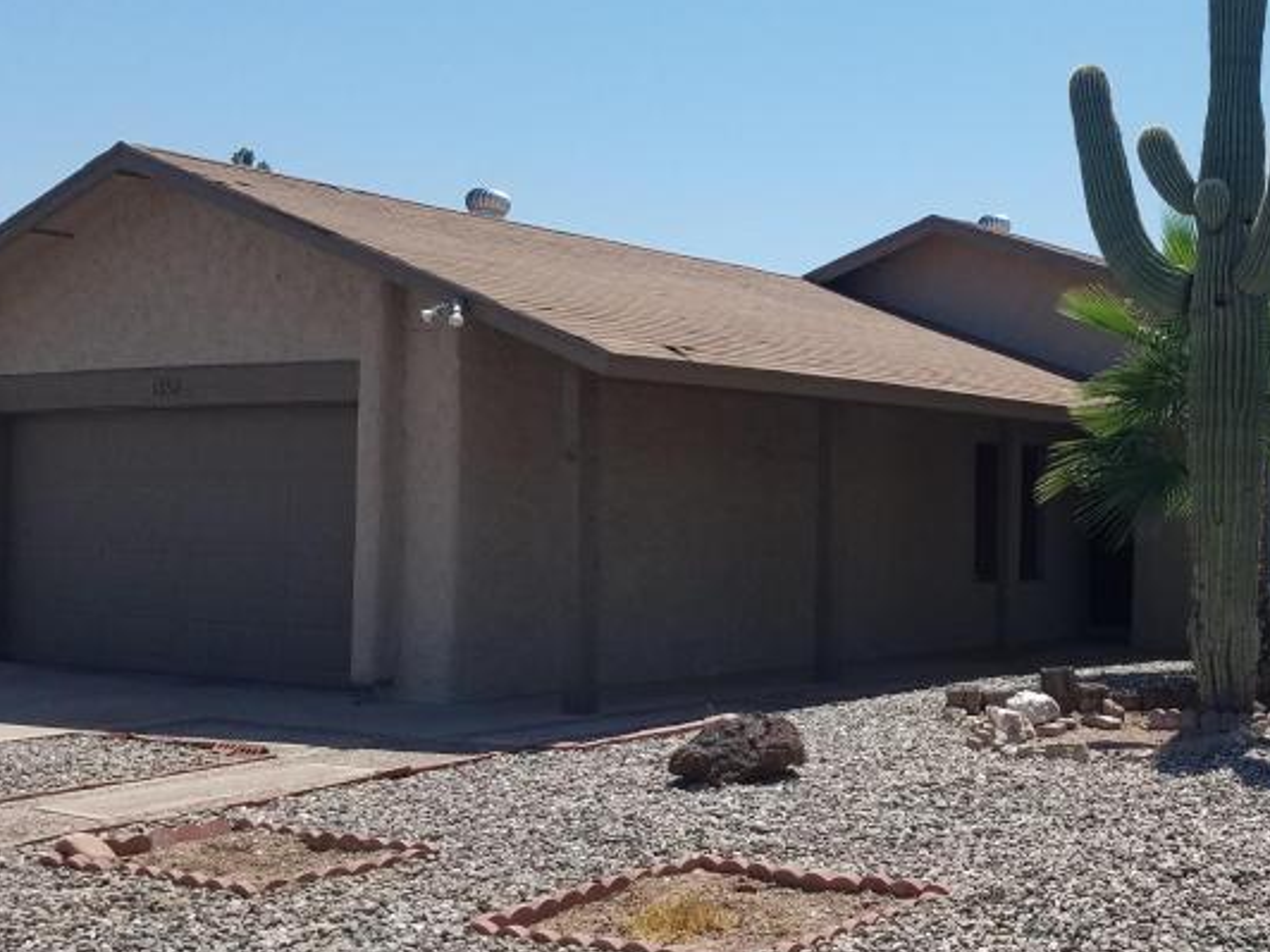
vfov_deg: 29.1
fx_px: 1834
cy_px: 446
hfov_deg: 37.0
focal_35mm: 50
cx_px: 991
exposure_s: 1/3528
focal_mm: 4.2
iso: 50
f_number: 1.7
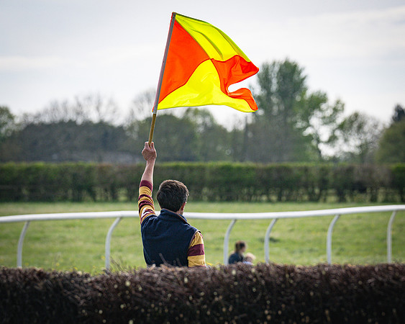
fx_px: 3535
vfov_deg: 5.2
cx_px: 186
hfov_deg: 6.6
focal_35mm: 295
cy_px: 189
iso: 400
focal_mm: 200
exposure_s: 1/4000
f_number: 5
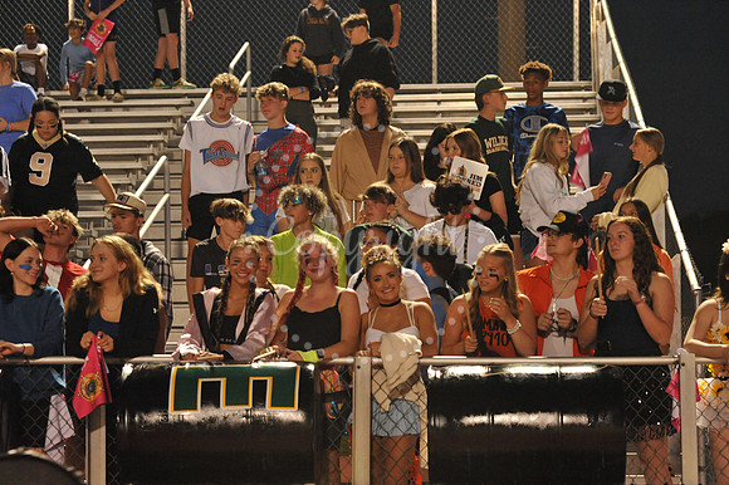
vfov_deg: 13.0
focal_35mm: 105
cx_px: 364
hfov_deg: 19.5
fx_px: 2125
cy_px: 242
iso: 5000
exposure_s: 1/125
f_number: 5.6
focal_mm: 105
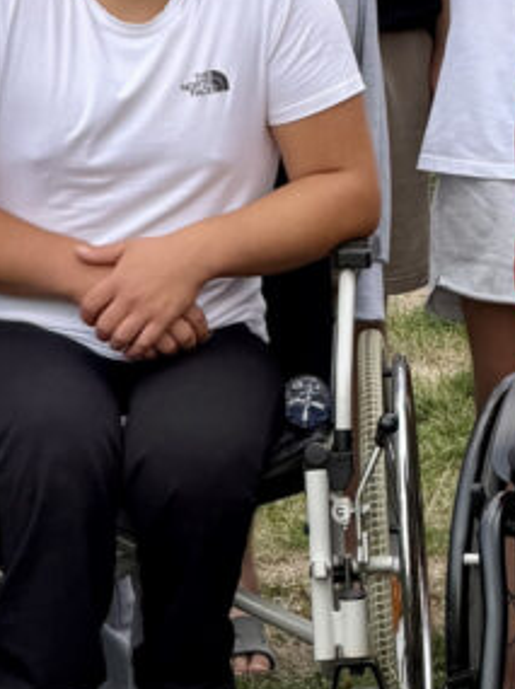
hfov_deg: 4.1
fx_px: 7078
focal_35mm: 356
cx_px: 909
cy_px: -105
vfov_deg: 5.6
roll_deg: -2.0
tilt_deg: -3.2
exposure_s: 1/329
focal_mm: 16.89
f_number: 2.8
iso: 50
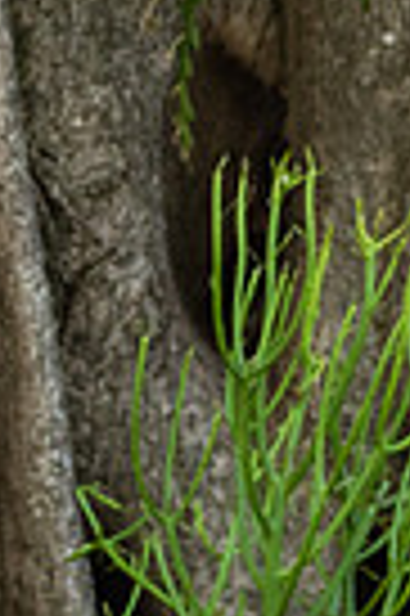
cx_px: 1013
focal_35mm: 448
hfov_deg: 3.0
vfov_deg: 4.6
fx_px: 7672
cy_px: 776
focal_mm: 70
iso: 800
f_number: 4.5
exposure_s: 1/160
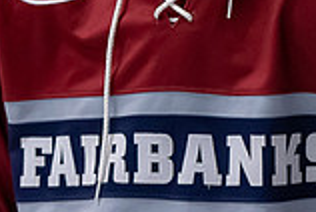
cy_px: -239
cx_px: 155
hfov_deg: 2.1
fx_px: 8478
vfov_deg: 1.4
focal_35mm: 964
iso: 2000
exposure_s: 1/800
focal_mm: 130
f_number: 3.2
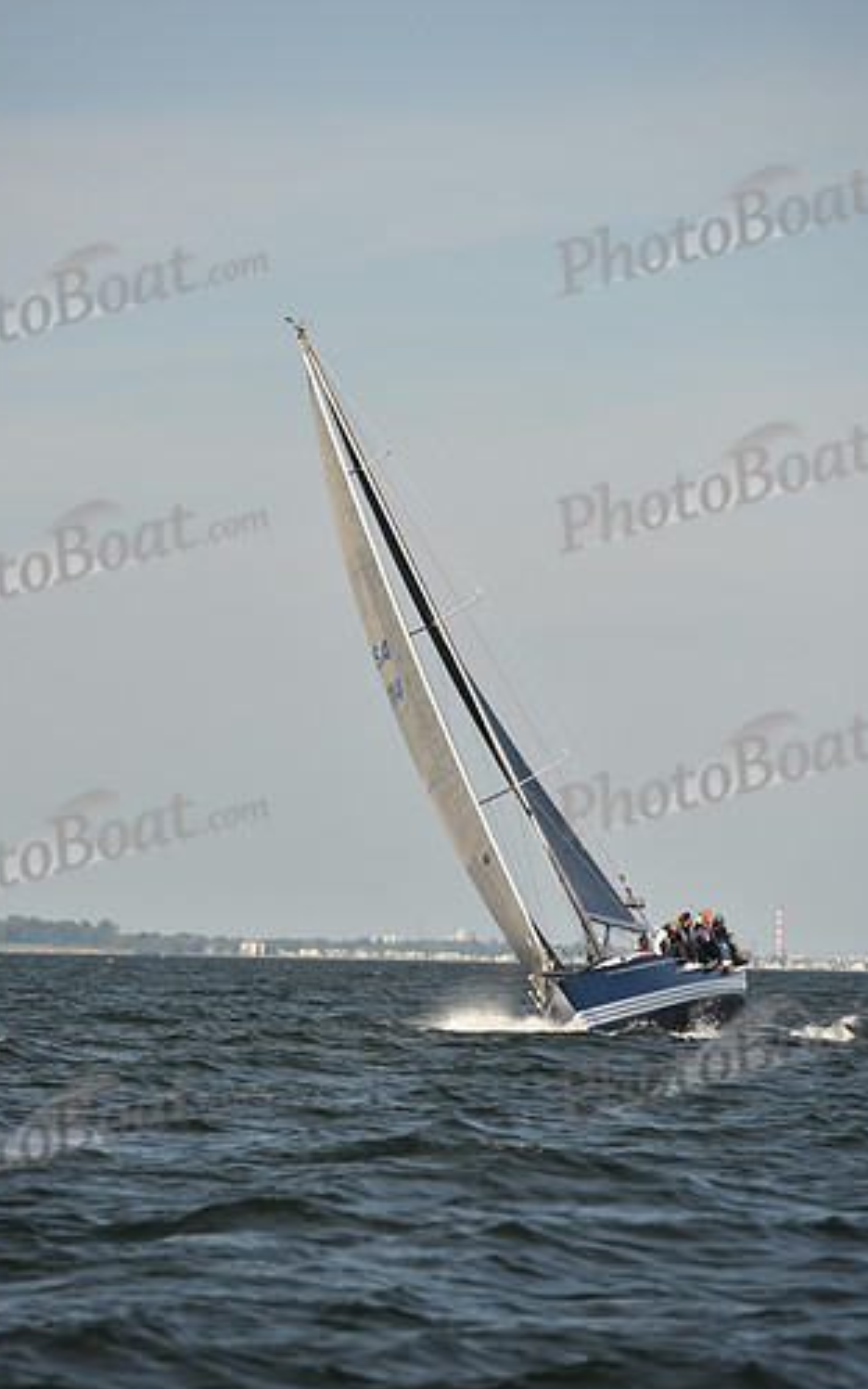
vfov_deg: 8.9
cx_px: 413
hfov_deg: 5.5
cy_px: 665
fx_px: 8968
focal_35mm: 237
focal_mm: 200
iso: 250
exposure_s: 1/800
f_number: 4.5
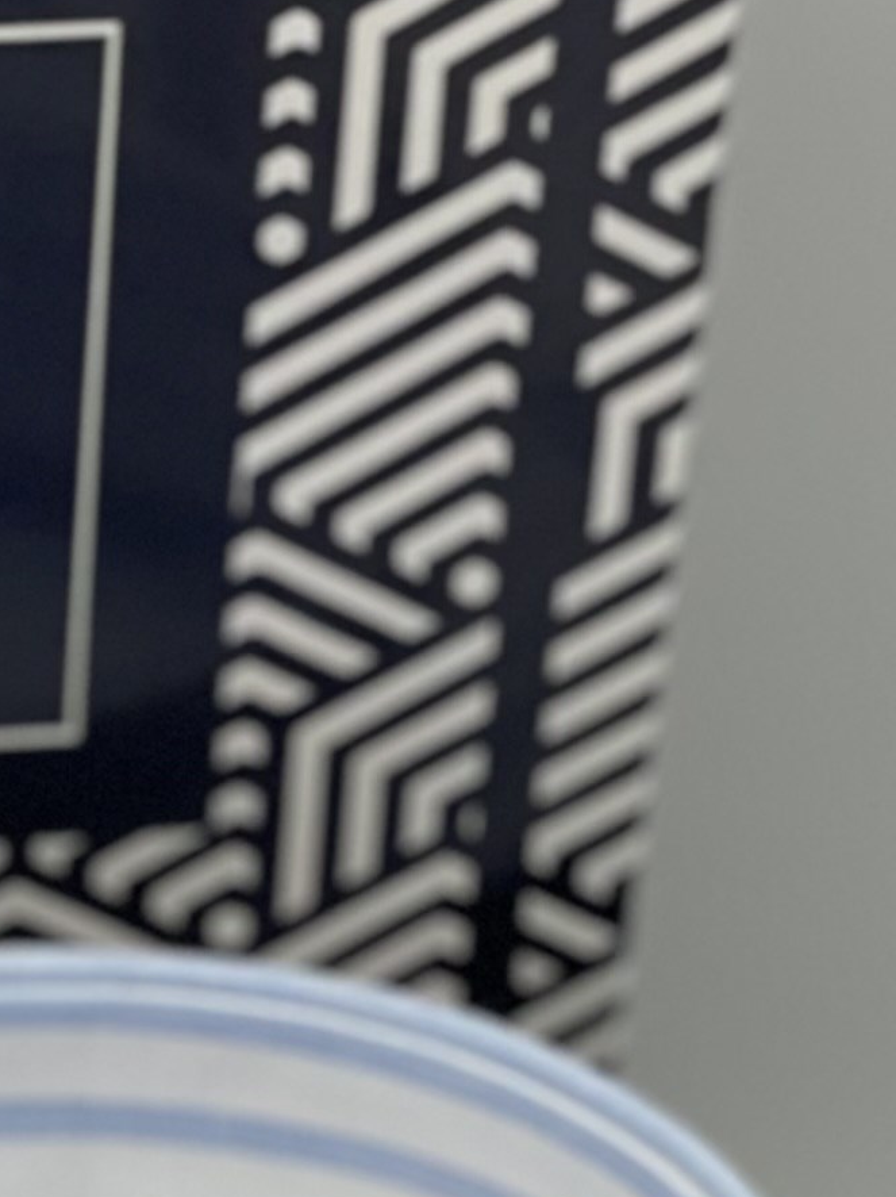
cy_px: 2688
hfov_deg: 6.2
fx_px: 8185
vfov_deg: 7.9
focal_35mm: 237
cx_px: -218
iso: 32
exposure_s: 1/280
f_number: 2
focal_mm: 6
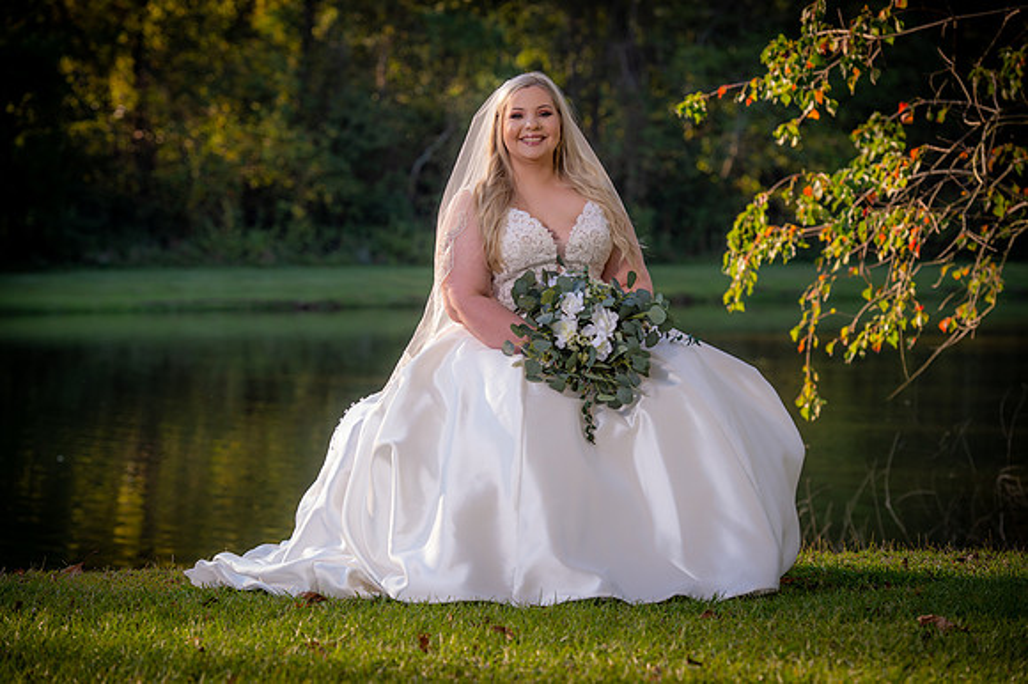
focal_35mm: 112
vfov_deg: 12.2
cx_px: 514
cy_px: 342
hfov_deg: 18.3
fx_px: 3196
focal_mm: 112
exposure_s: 1/160
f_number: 5
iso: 125
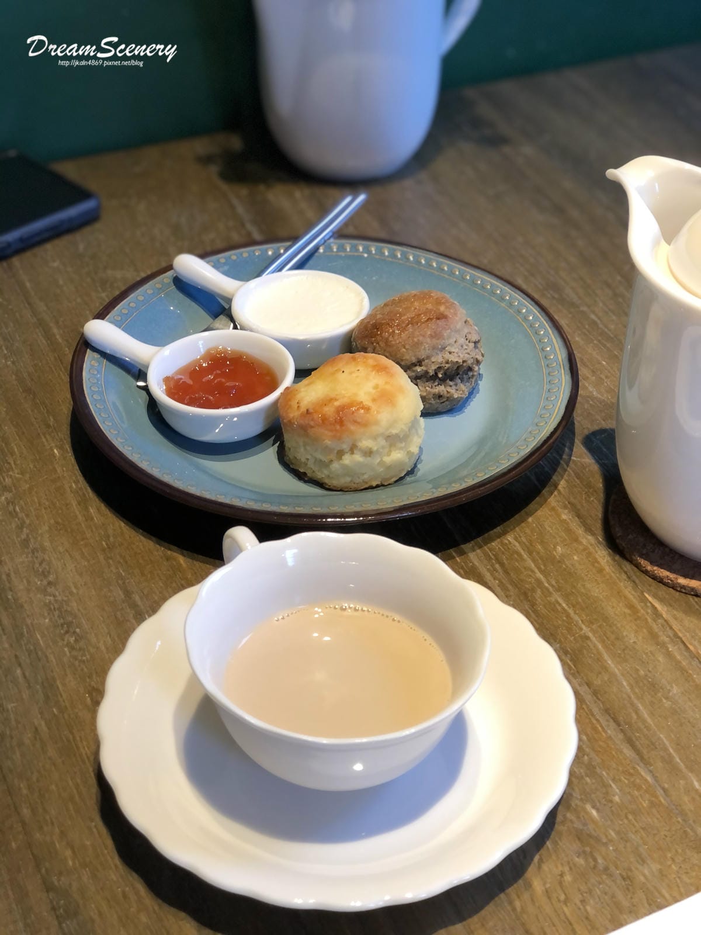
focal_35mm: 57
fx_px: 1539
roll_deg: -0.6
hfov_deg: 25.7
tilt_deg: -37.9
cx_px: 350
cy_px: 468
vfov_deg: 33.8
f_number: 2.8
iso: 80
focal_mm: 6.6
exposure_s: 1/30
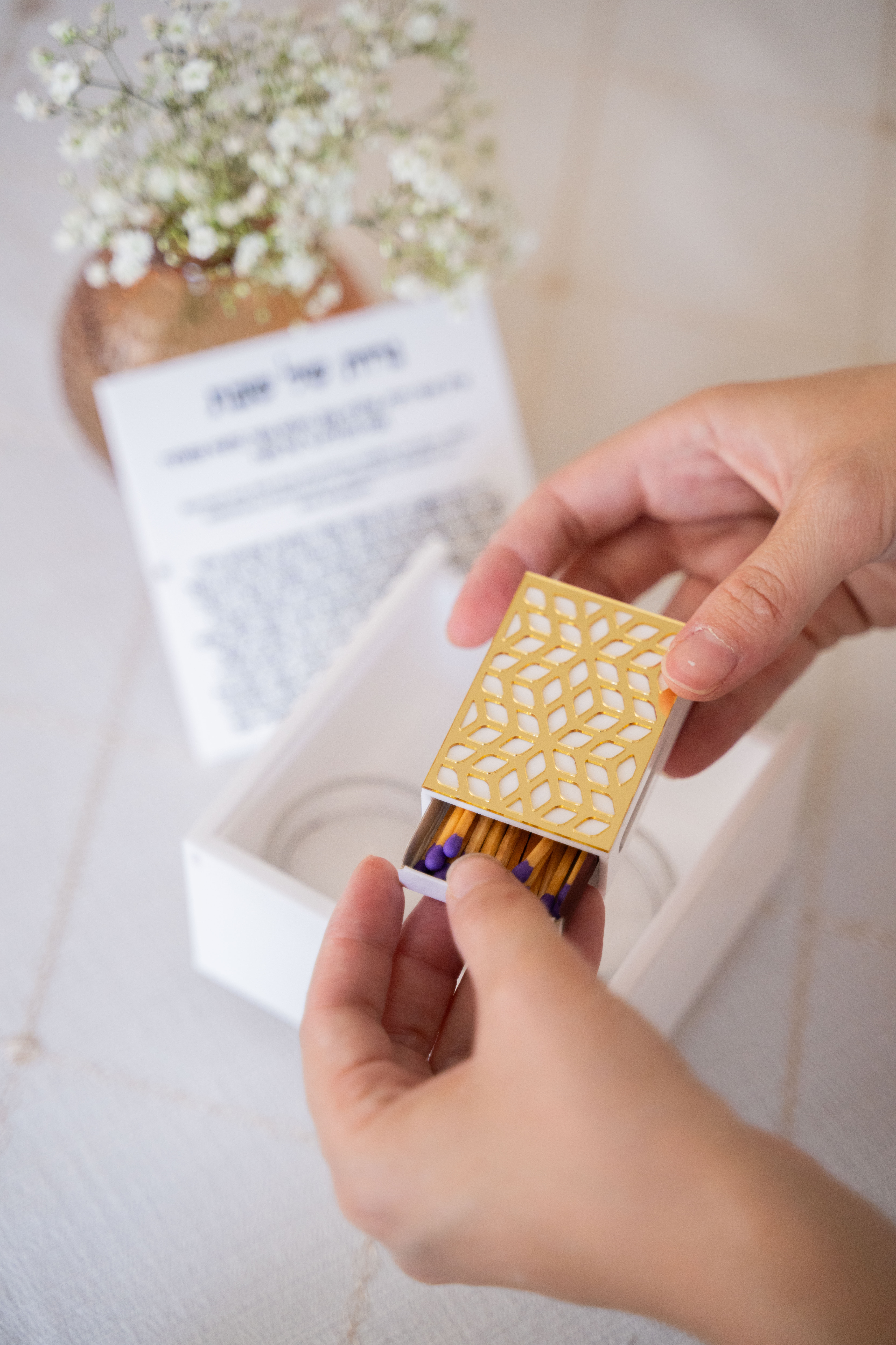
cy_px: 672
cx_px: 448
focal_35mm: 75
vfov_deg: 27.0
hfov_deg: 18.2
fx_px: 2800
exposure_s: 1/400
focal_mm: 75
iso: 1600
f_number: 2.8
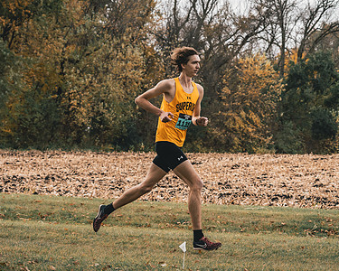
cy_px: 134
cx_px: 182
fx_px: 1124
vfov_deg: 13.8
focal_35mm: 112
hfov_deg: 17.2
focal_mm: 77
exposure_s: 1/1000
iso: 400
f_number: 6.3
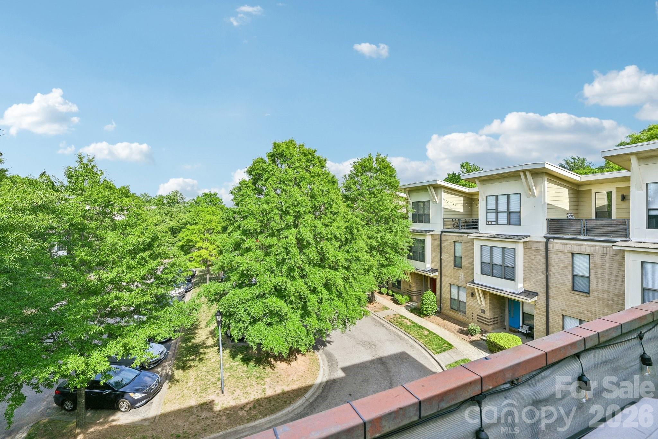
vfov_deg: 81.2
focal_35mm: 14
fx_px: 256
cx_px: 329
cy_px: 220
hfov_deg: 104.3
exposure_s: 1/400
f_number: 8
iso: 100
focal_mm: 14
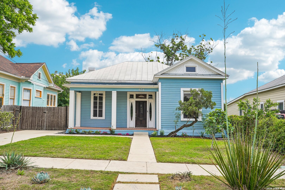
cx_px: 142
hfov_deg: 61.1
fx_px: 241
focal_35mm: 30
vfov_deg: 43.0
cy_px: 95
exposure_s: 1/250
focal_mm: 30.5
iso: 100
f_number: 8
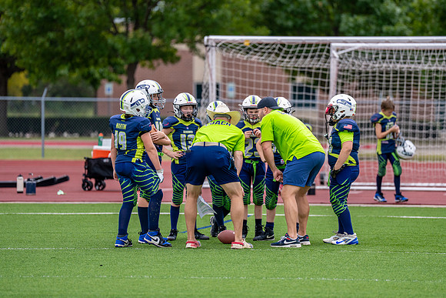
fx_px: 2984
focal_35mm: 241
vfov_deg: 5.7
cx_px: 254
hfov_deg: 8.5
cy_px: 137
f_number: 2.8
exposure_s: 1/2500
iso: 320
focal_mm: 200
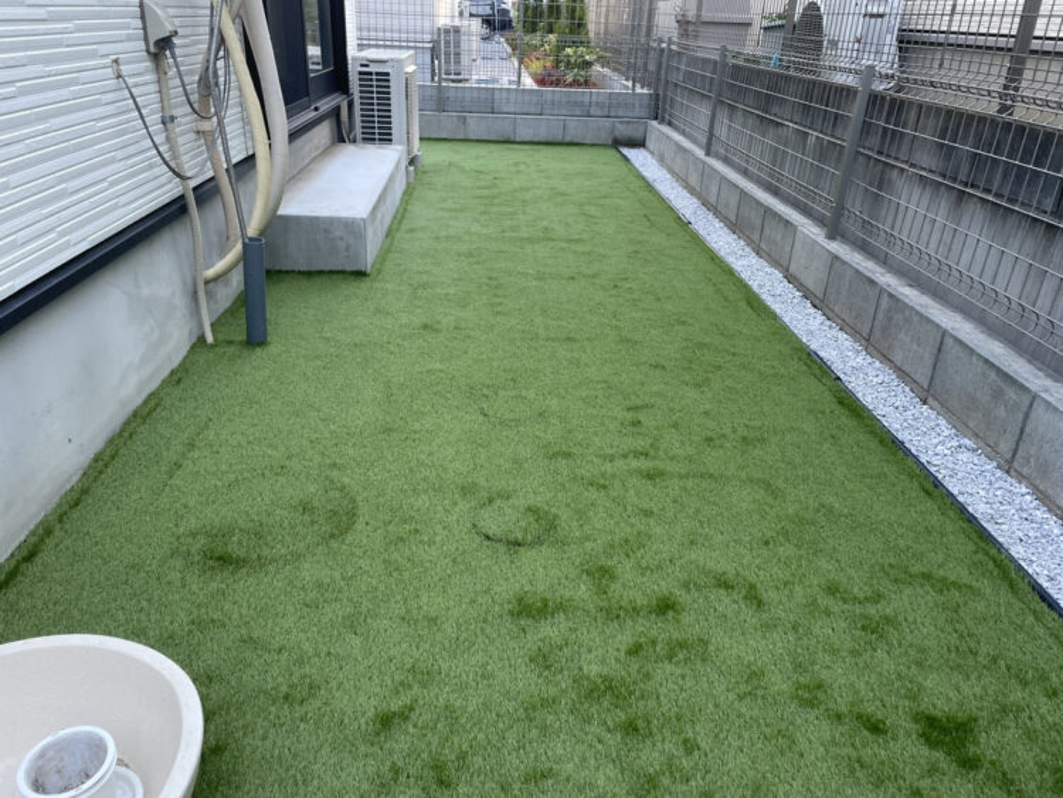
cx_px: 532
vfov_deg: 53.1
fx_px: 799
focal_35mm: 26
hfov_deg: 67.3
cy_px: 399
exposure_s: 1/121
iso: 80
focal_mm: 4.2
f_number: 1.6
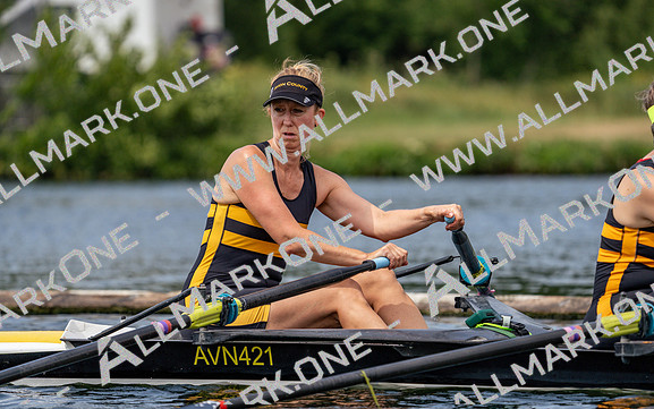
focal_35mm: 383
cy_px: 210
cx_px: 328
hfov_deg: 5.5
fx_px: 6828
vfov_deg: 3.4
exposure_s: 1/1600
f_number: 6.3
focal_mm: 374
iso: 320
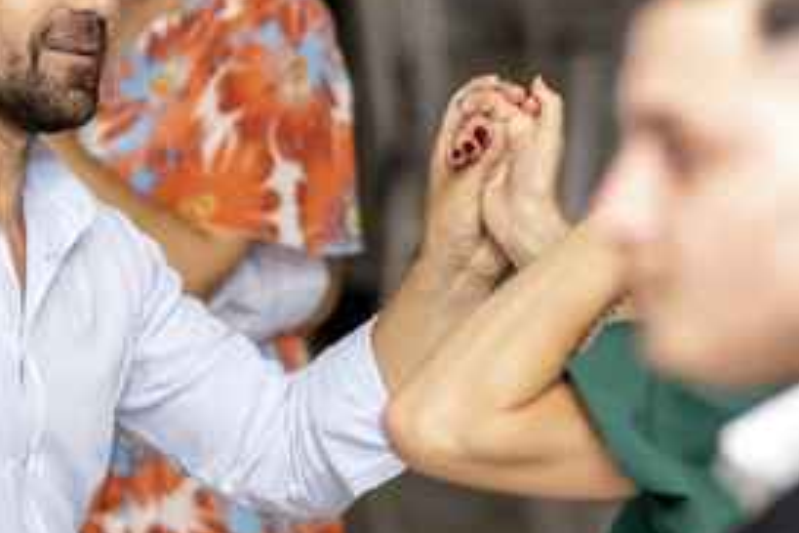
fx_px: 6658
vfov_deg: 4.6
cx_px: 167
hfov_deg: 6.9
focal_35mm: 300
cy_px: 165
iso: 800
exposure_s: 1/250
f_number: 1.8
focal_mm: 85
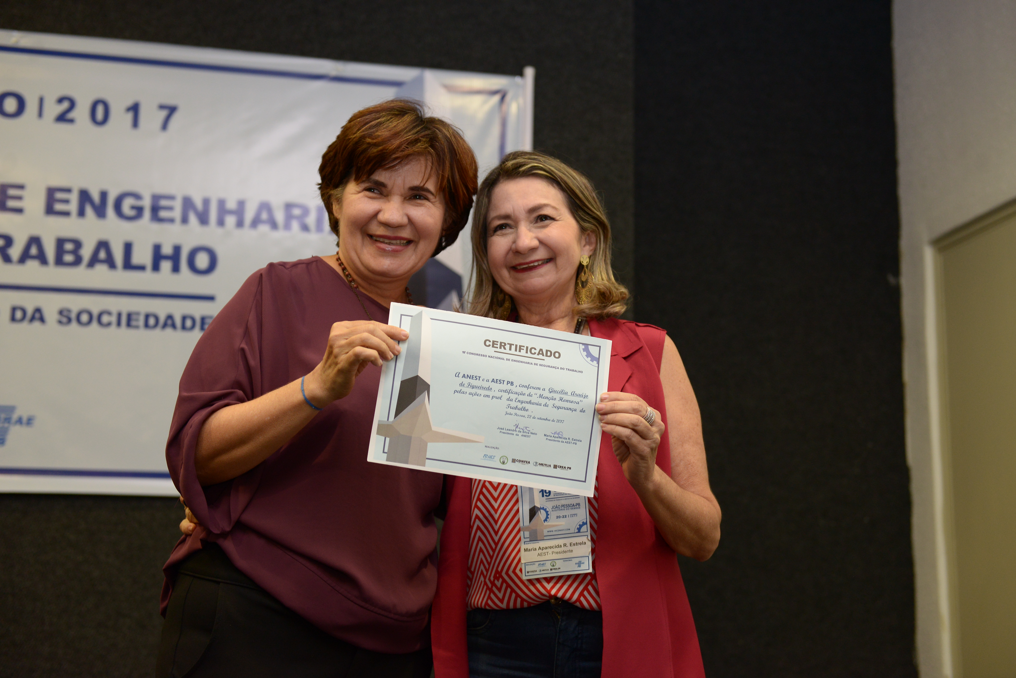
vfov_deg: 26.0
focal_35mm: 52
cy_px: 339
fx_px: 1468
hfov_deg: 38.2
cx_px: 508
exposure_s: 1/60
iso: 1250
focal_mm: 52
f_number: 3.5
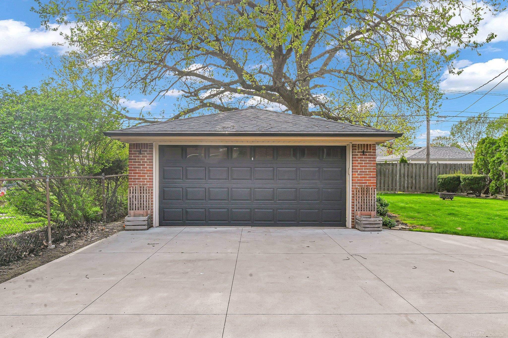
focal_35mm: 24
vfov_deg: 53.1
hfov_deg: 73.8
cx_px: 254
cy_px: 169
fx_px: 338
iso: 160
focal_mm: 24
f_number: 11
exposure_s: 1/160
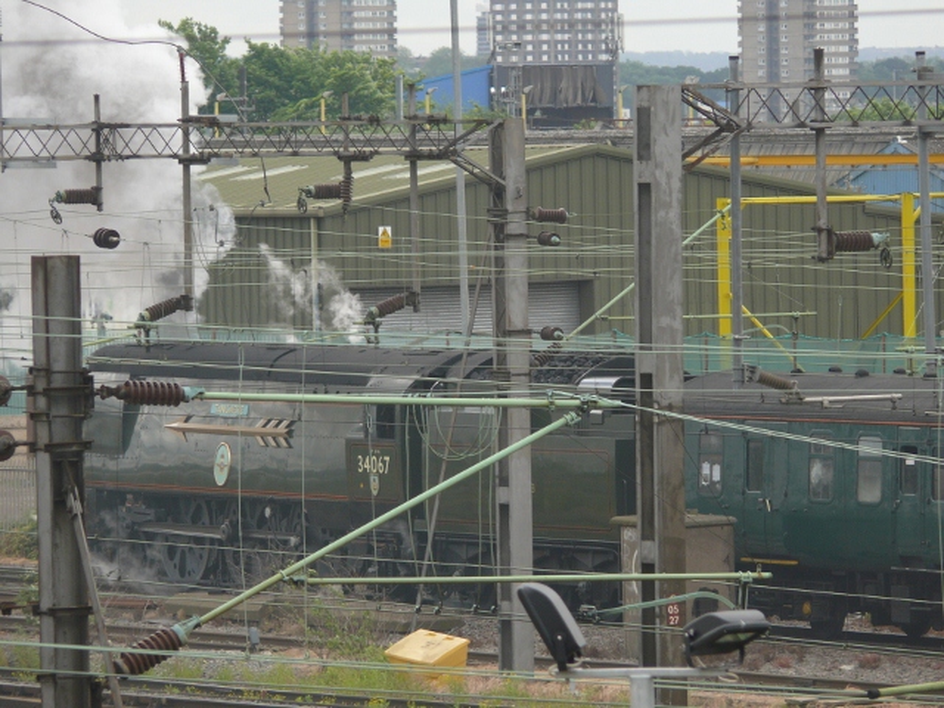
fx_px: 11454
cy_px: 354
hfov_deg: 4.7
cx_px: 472
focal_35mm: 420
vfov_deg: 3.5
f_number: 5
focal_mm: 88.8
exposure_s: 1/200
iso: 100
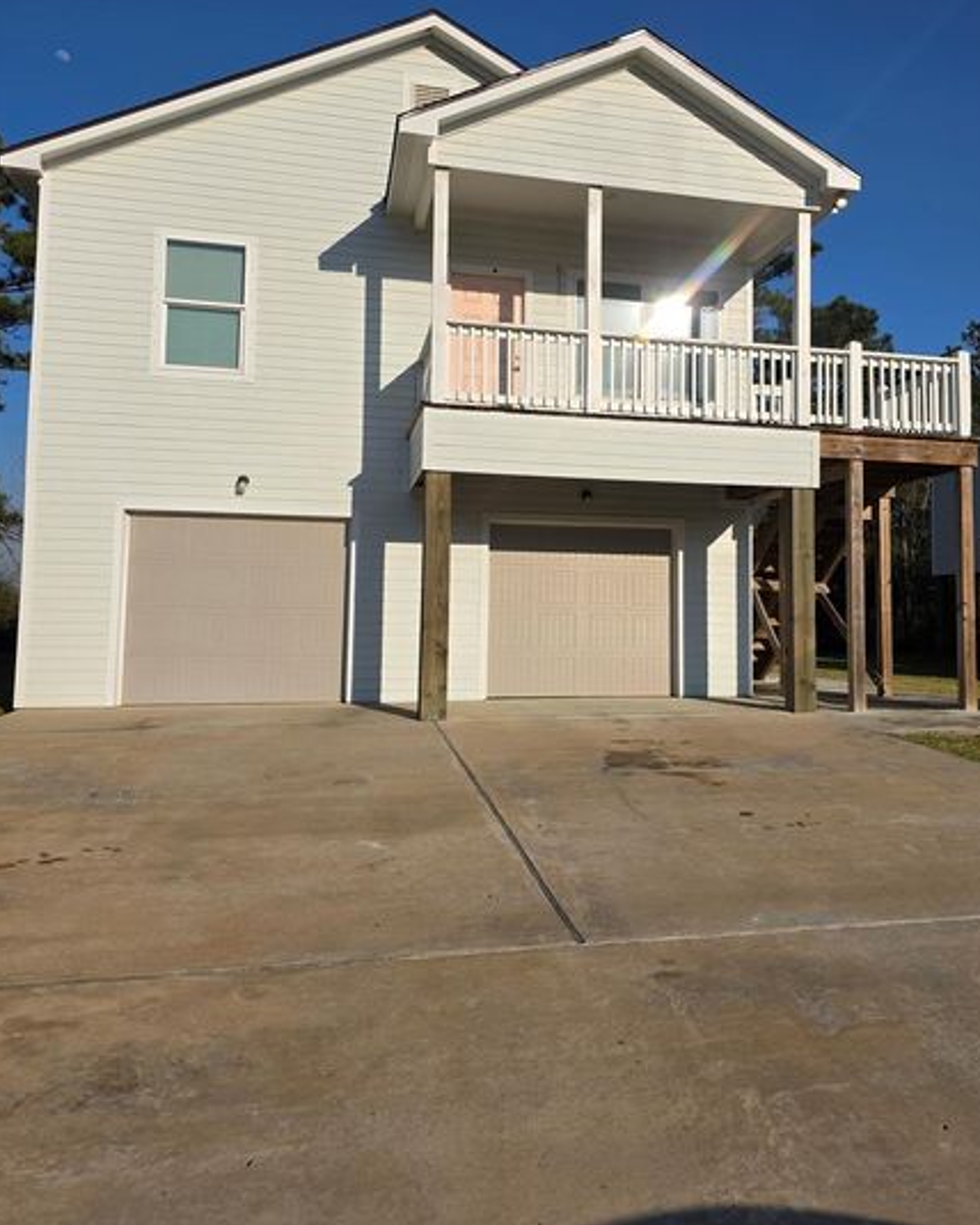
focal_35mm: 28
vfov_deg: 61.9
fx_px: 1015
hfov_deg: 51.4
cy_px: 523
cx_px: 561
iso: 64
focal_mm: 6.3
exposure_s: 1/7944
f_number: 1.7
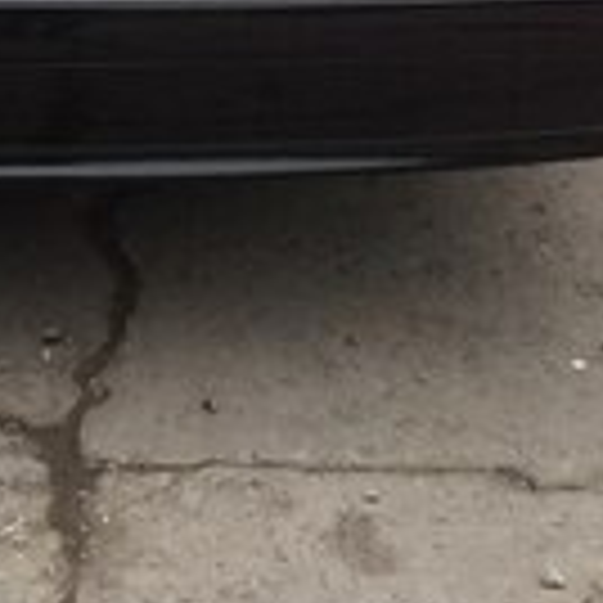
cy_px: -198
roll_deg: -0.1
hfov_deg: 18.1
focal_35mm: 95
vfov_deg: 17.1
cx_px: 81
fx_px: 1872
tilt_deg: -10.4
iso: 160
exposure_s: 1/33
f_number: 2.2
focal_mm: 4.15
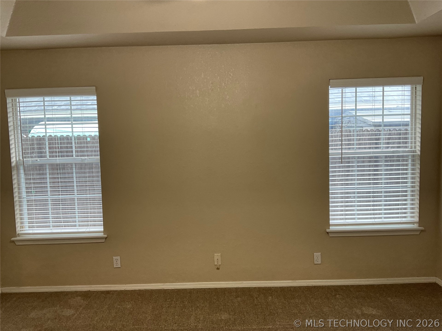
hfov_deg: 61.7
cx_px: 221
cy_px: 166
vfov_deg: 48.2
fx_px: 370
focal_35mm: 29
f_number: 1.8
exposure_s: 1/120
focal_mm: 3
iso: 40
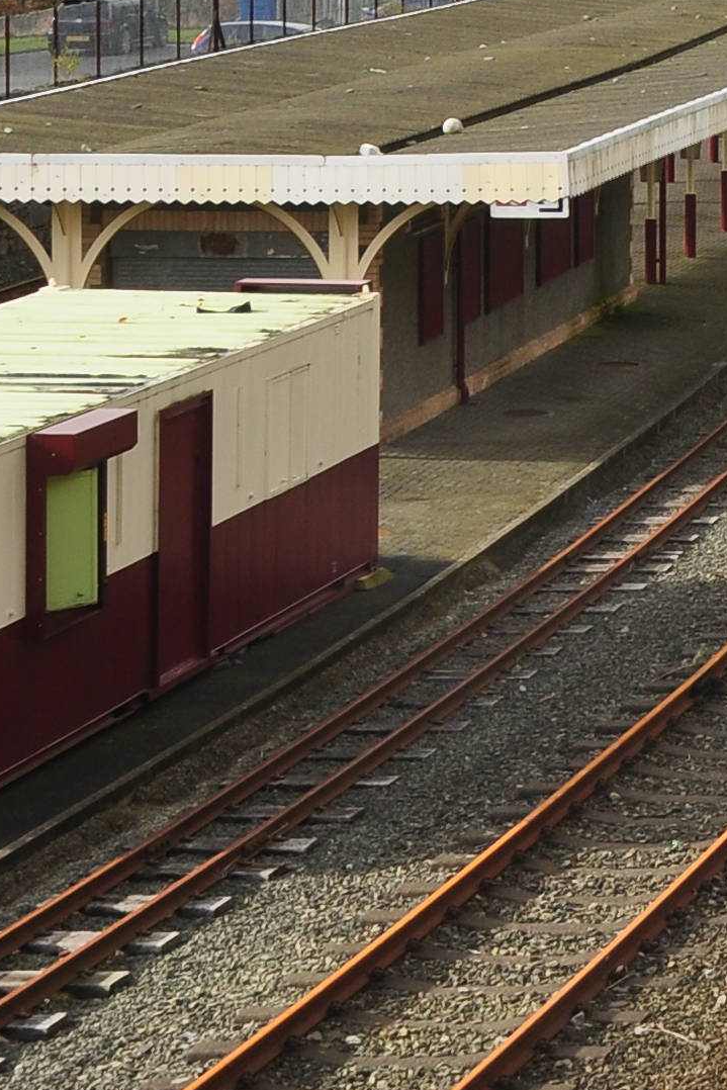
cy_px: -254
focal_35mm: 143
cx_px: 1750
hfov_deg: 8.7
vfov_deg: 13.9
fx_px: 4330
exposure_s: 1/250
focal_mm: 24
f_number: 8
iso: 200
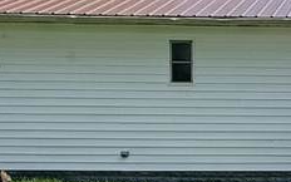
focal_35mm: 82
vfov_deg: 15.9
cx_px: 416
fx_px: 650
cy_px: 98
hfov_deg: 21.7
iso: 50
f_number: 2.2
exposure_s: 1/1125
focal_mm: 2.22
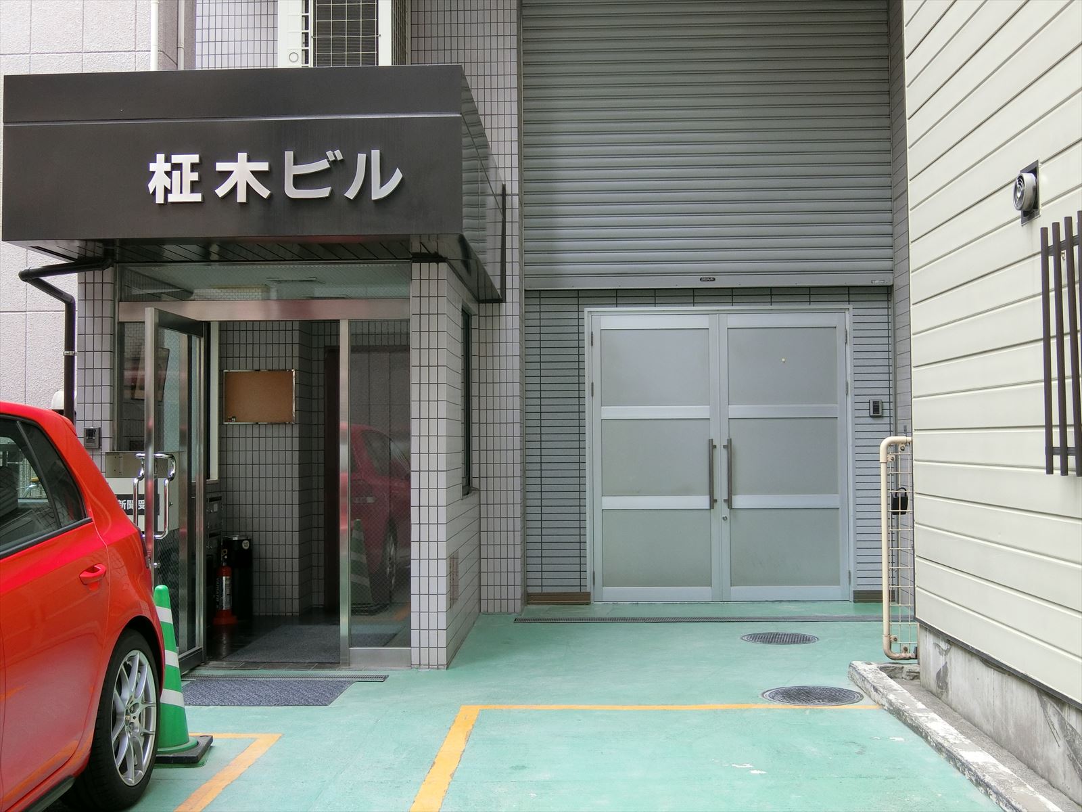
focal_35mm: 43
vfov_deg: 33.6
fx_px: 1344
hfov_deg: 43.9
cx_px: 541
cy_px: 406
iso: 200
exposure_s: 1/125
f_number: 3.9
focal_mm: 9.1
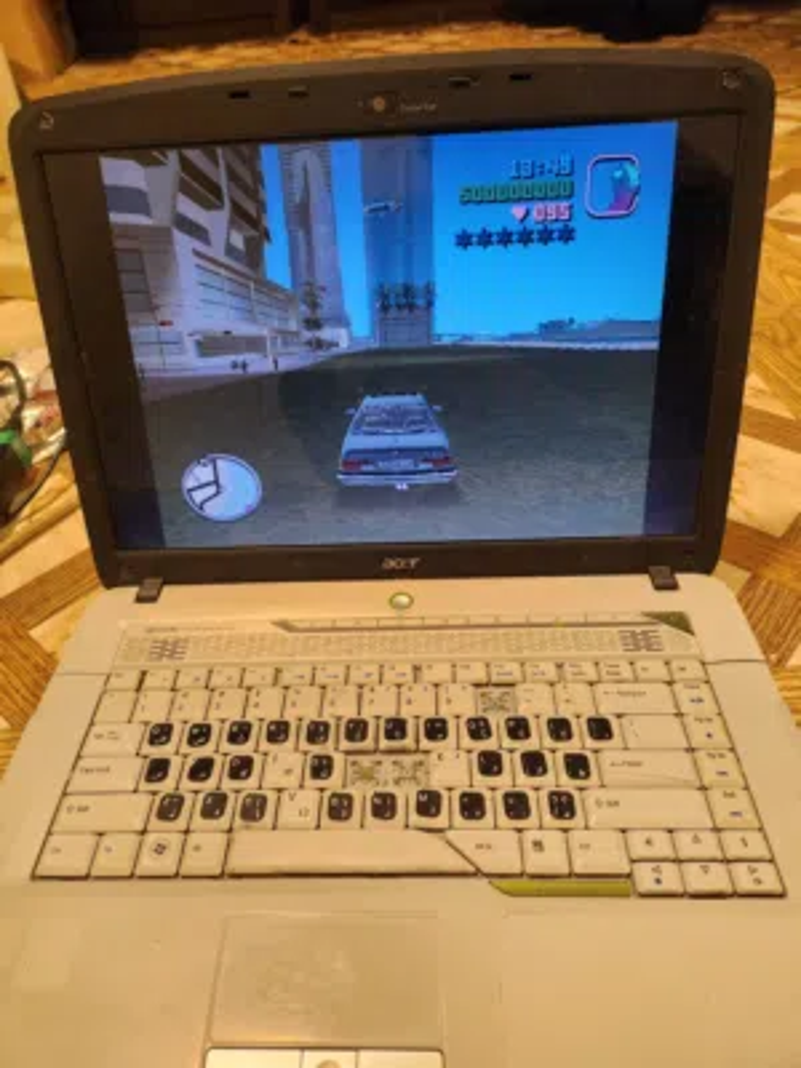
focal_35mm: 24
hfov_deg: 56.8
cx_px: 400
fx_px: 740
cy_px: 534
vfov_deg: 71.6
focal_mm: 5
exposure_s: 1/120
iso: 400
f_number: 1.8
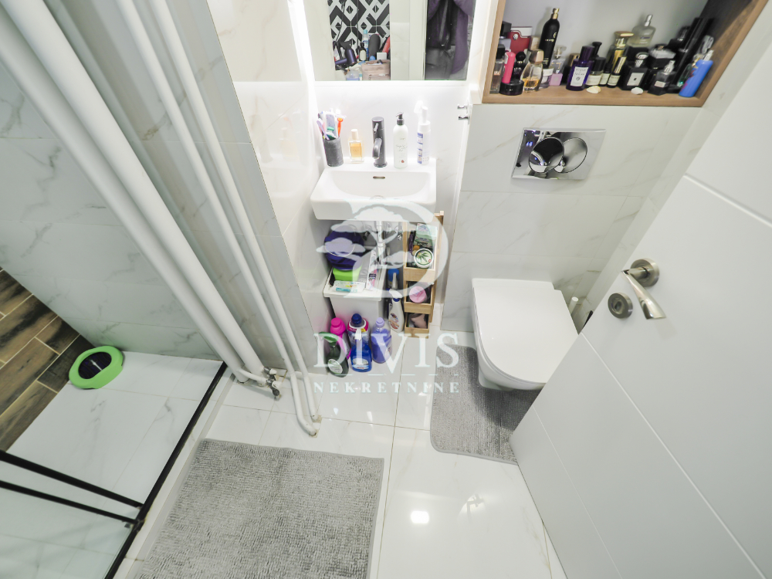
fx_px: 312
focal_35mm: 14
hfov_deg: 102.1
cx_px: 386
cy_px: 290
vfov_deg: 85.7
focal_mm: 7
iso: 200
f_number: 4
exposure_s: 1/25
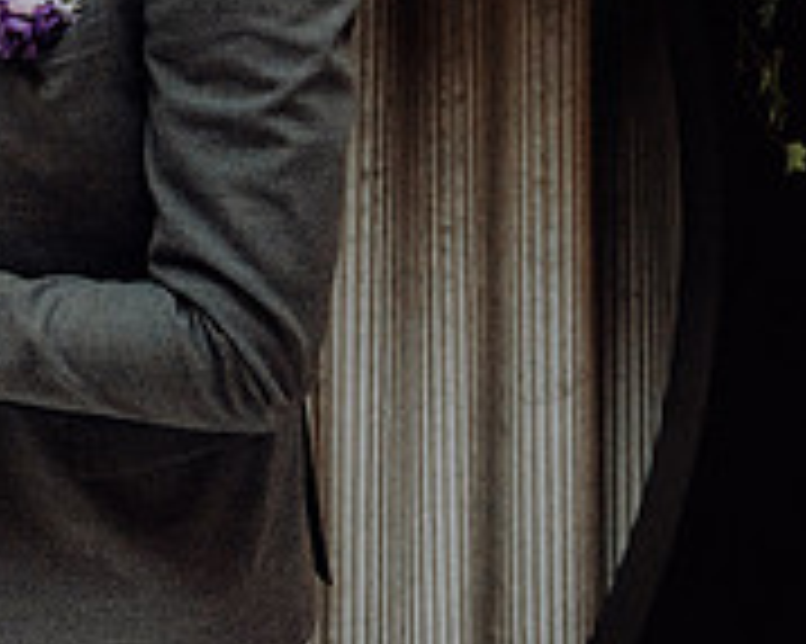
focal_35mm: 146
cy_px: 52
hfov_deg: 12.7
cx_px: -270
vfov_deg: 10.5
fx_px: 3481
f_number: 3.5
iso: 2500
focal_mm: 48
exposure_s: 1/200
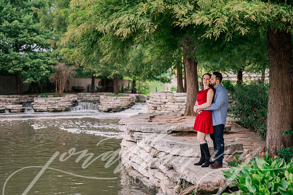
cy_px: 98
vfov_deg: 27.0
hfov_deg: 39.6
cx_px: 146
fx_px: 407
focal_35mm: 50
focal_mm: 50
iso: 1250
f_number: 2.5
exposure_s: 1/320
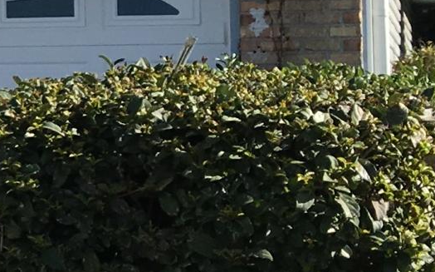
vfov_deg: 7.4
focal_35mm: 176
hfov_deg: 10.3
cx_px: -612
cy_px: -32
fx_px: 2086
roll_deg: +0.1
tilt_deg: +4.3
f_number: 2.2
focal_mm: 4.15
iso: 25
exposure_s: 1/1131
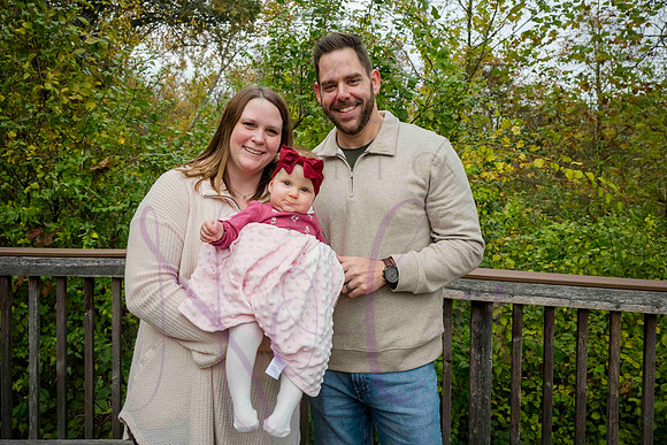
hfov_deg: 64.0
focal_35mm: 29
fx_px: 534
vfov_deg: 45.0
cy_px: 178
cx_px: 329
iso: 400
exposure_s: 1/640
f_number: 6.3
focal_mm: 24
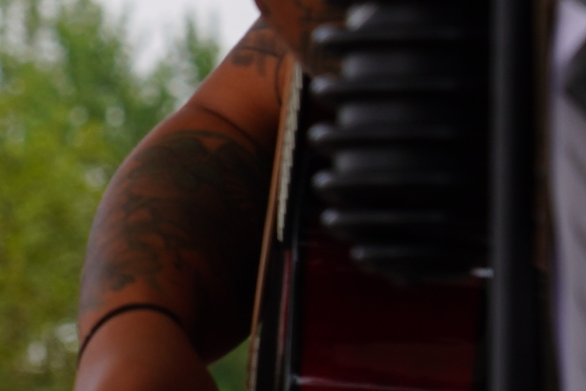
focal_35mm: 619
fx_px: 10077
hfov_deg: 3.3
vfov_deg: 2.2
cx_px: -873
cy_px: -107
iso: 100
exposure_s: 1/250
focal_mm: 105
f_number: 8
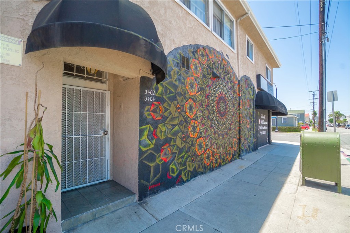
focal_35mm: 15
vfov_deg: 77.3
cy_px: 116
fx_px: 146
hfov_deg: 100.4
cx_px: 175
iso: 100
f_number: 7.1
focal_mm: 10
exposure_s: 1/200
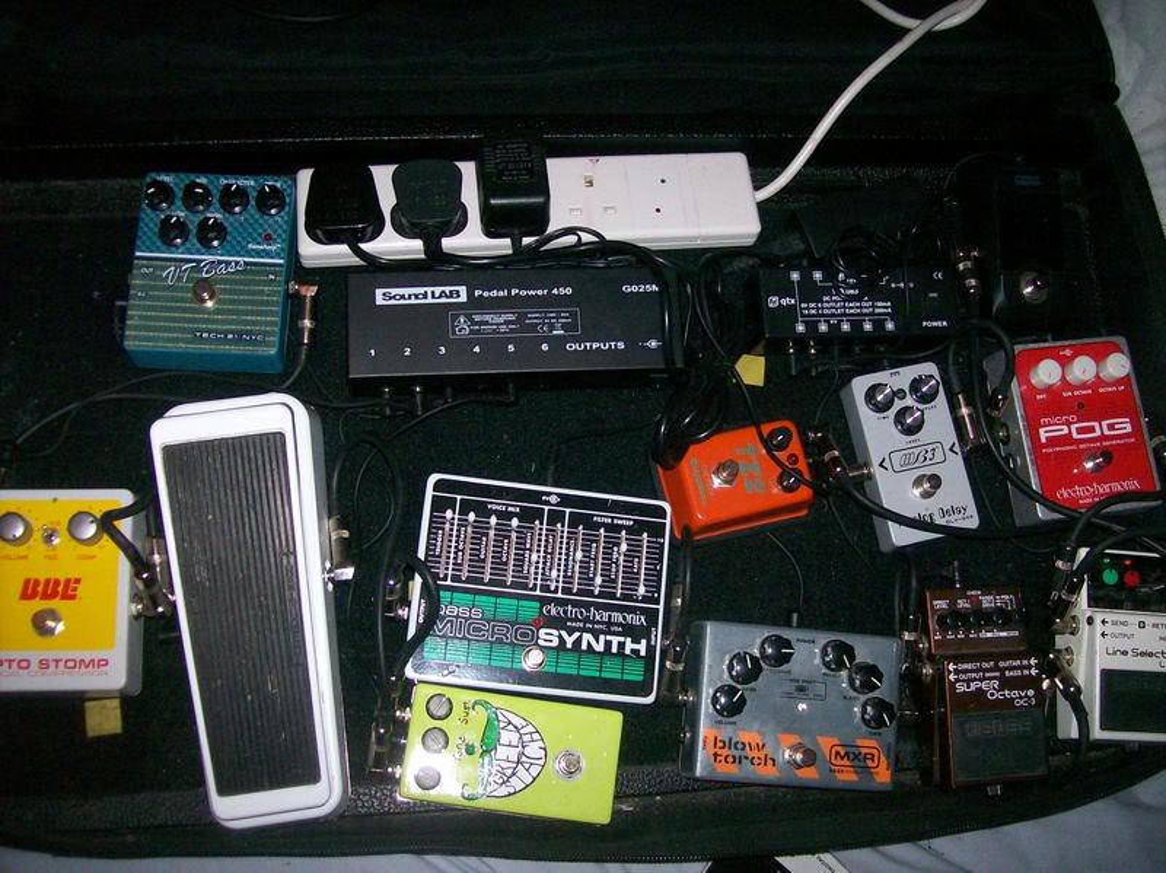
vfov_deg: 39.6
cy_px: 436
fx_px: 1212
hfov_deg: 51.4
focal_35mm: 36
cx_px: 583
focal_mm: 6
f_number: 2.7
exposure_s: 1/64
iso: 140
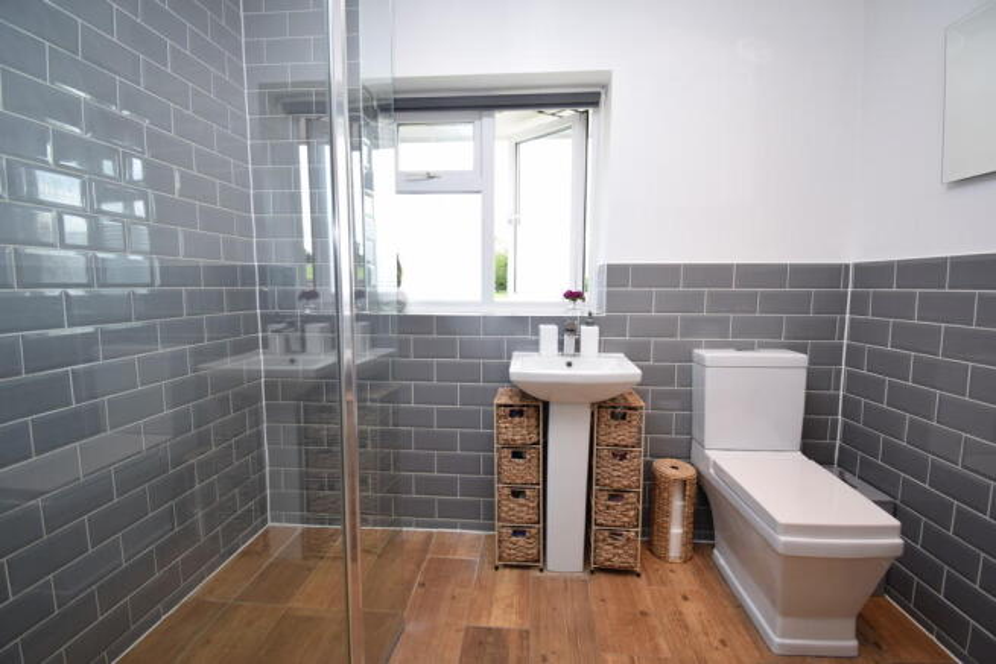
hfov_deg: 100.4
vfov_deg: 77.4
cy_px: 332
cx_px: 498
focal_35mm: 15
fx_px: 415
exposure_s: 1/80
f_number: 4.5
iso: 400
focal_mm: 10
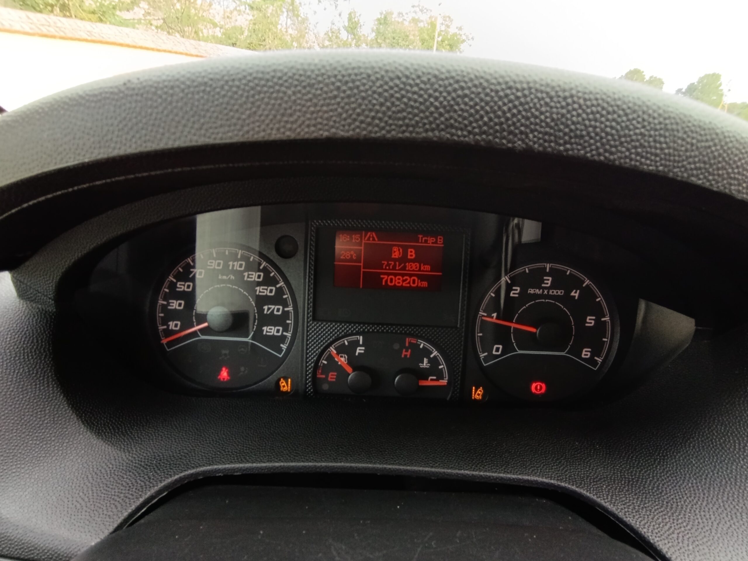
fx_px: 346
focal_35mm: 16
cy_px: 280
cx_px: 374
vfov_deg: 78.1
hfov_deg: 94.5
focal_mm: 1.65
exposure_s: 1/50
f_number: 2.2
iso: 160
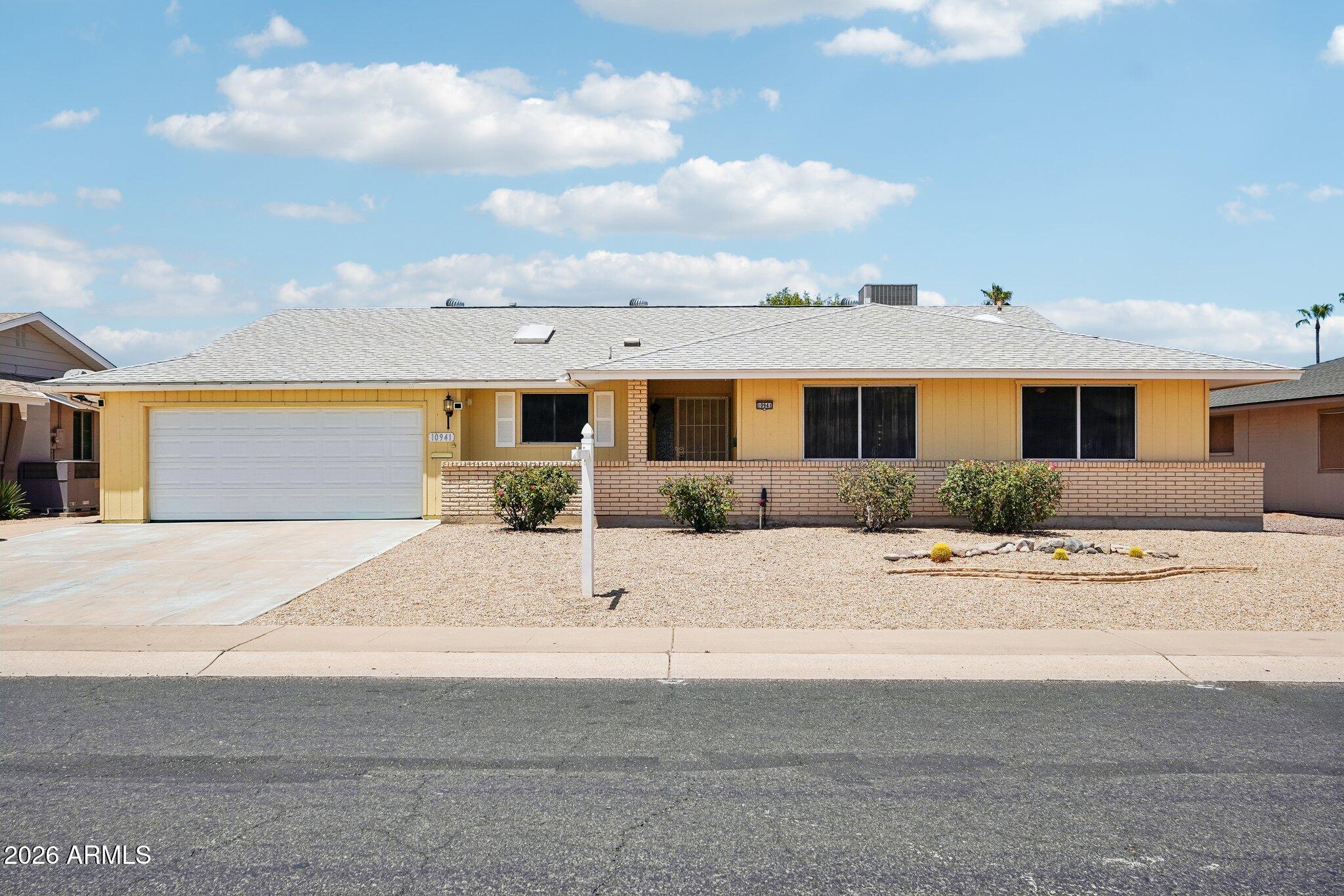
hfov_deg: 63.7
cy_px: 448
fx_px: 1083
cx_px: 672
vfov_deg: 45.0
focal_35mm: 29
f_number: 8
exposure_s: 1/2000
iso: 400
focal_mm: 29
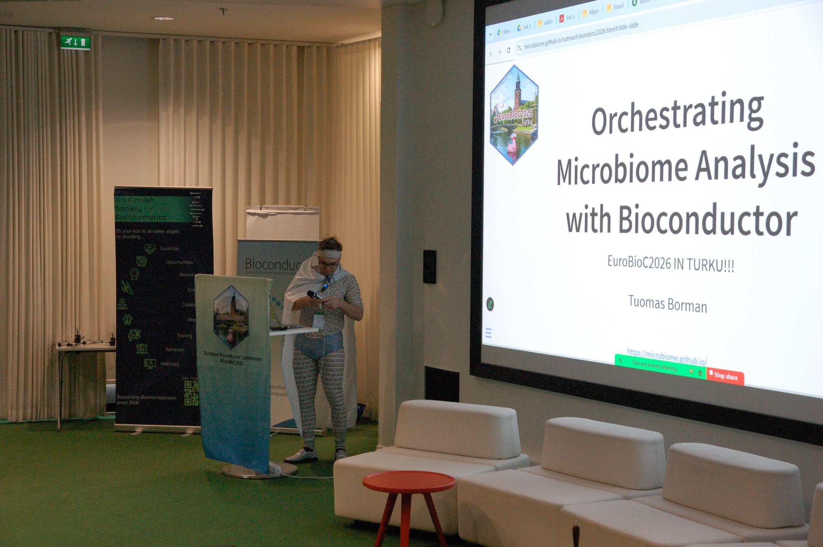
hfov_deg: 35.1
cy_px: 274
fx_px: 1302
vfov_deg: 23.7
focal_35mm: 57
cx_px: 412
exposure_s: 1/125
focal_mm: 38
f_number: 5.6
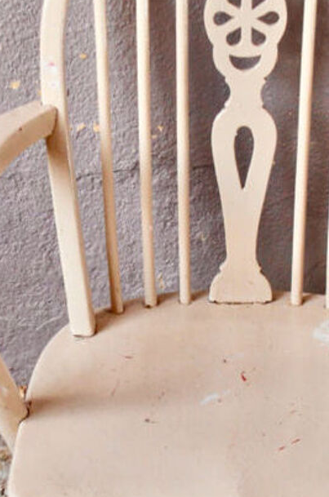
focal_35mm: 119
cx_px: 228
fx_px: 1640
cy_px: 333
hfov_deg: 11.4
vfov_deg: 17.2
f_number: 5.6
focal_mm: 32
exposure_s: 1/80
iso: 1250
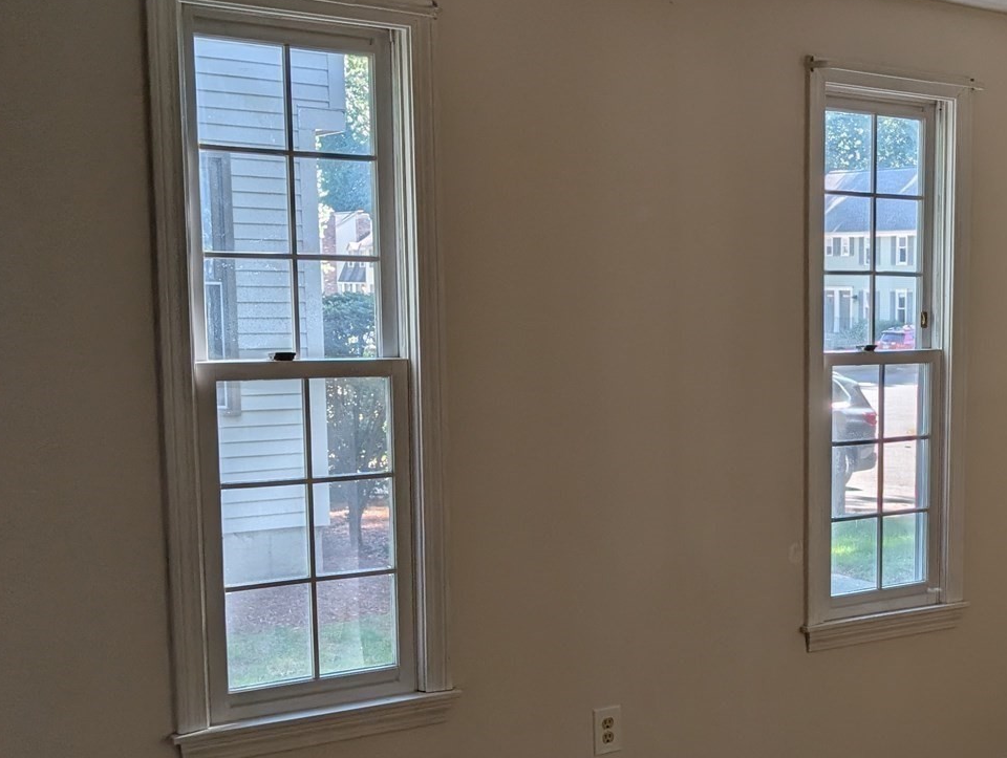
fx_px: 1486
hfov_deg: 35.7
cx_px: 858
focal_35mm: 51
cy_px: 490
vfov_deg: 28.5
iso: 22
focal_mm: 6.9
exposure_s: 1/190
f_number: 1.68
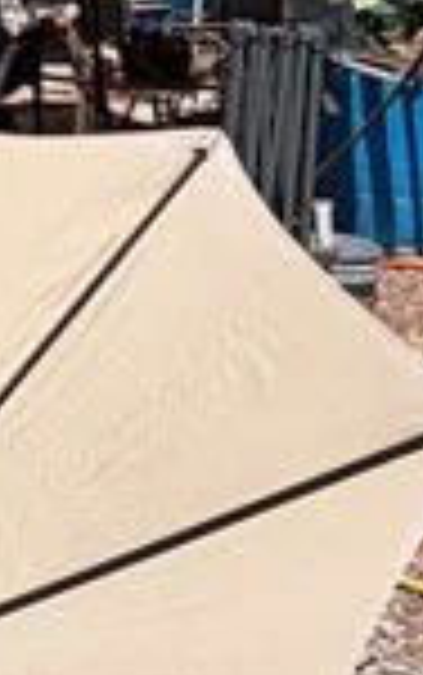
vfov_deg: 19.4
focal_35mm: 101
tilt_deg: -1.0
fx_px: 1859
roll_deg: -1.0
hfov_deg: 12.0
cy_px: -126
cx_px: -333
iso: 20
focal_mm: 2.22
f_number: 2.2
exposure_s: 1/1125
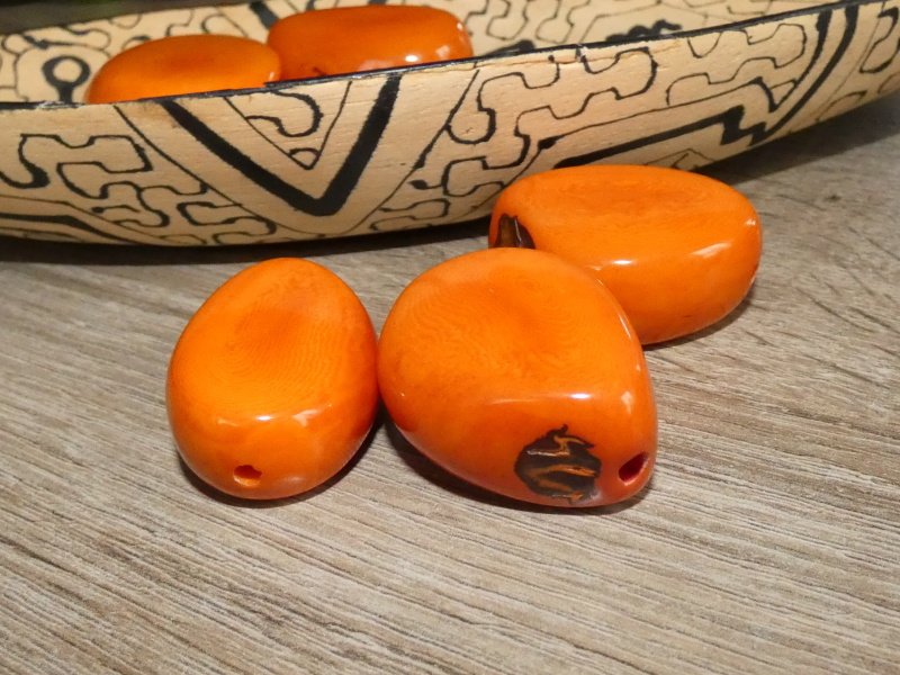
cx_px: 450
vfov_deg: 66.0
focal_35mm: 20
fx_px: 520
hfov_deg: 81.7
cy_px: 338
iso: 800
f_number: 2.8
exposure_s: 1/60
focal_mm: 3.6
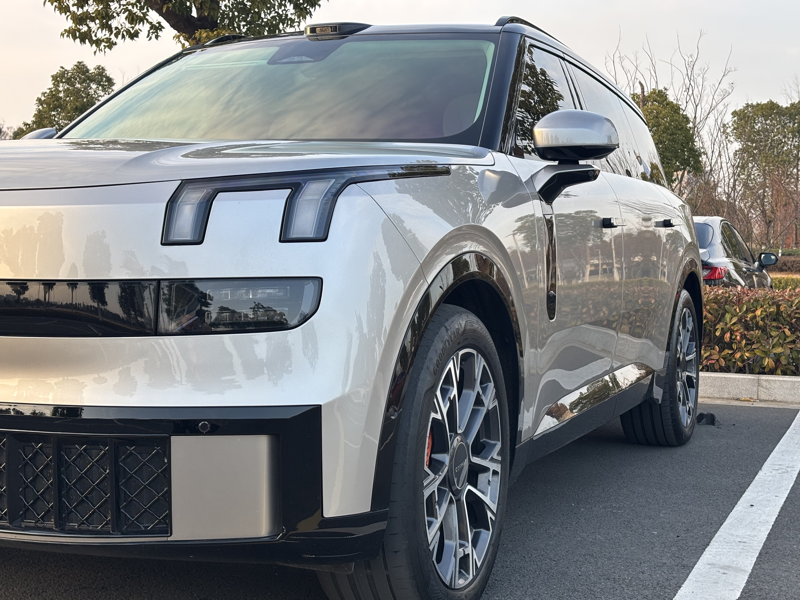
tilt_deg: -2.1
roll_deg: -0.9
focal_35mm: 52
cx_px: 400
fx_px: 1202
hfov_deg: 36.8
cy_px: 300
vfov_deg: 28.0
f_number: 1.6
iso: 32
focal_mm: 5.96
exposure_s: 1/276
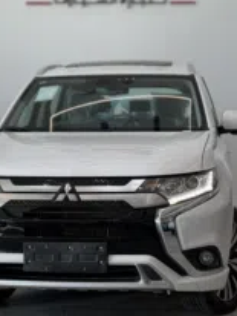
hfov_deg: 15.9
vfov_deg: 20.9
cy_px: 83
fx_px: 847
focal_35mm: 93
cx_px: 107
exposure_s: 1/895
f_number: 1.78
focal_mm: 6.76
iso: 80
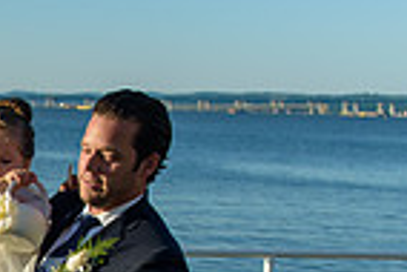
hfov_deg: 16.6
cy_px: 402
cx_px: -166
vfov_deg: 11.6
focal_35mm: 114
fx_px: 1290
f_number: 3.2
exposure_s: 1/1600
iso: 200
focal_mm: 28
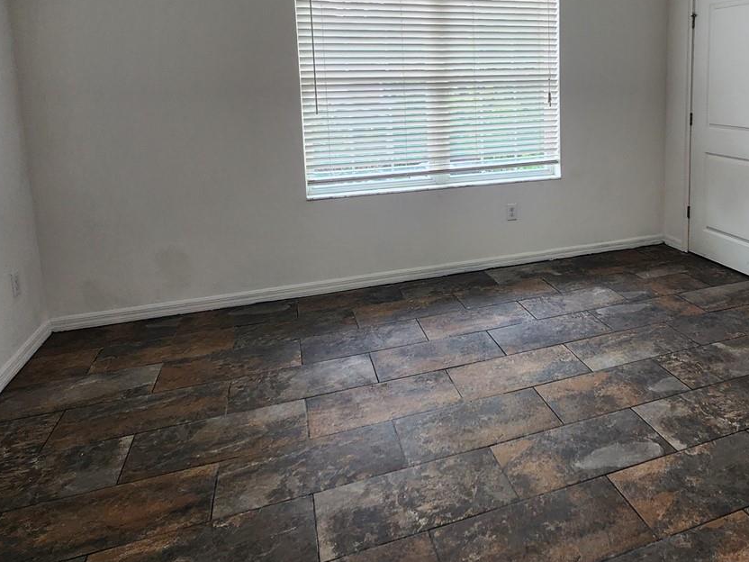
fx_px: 541
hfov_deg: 66.7
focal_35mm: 25
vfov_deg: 53.1
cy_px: 159
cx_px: 522
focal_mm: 2.2
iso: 125
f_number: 2.2
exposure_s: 1/60
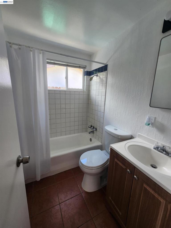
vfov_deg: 106.2
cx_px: 86
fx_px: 86
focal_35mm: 13
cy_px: 114
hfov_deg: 89.9
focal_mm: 2.2
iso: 64
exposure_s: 1/60
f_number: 2.2
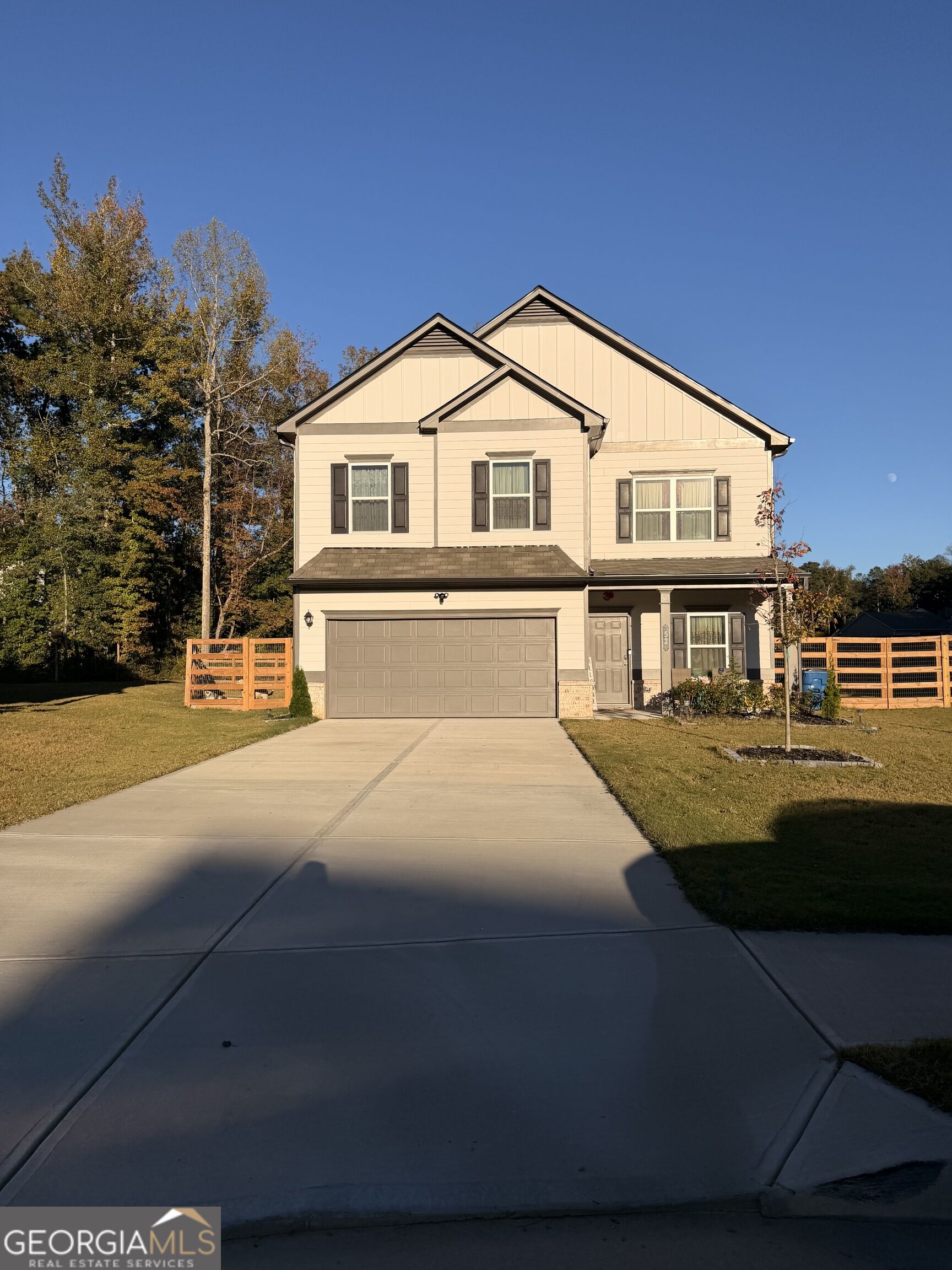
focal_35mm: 24
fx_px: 880
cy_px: 635
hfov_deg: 56.8
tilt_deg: +2.1
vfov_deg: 71.6
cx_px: 476
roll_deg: +0.2
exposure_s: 1/10309
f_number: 1.78
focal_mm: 6.76
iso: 80
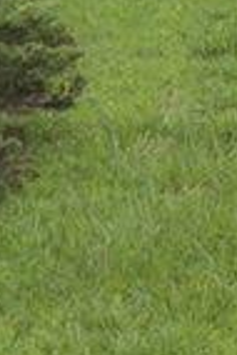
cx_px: -499
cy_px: -392
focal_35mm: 325
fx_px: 3201
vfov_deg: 6.1
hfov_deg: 4.1
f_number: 6.3
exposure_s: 1/160
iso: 100
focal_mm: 32
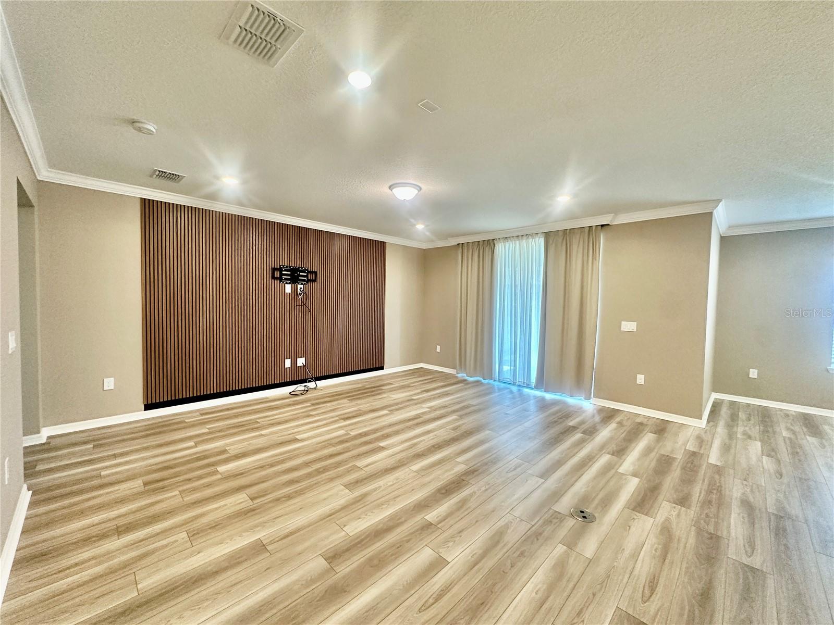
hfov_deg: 102.1
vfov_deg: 85.7
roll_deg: -1.7
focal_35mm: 14
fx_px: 337
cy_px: 312
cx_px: 417
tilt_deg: -2.2
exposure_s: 1/120
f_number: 2.2
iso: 250
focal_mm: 2.22
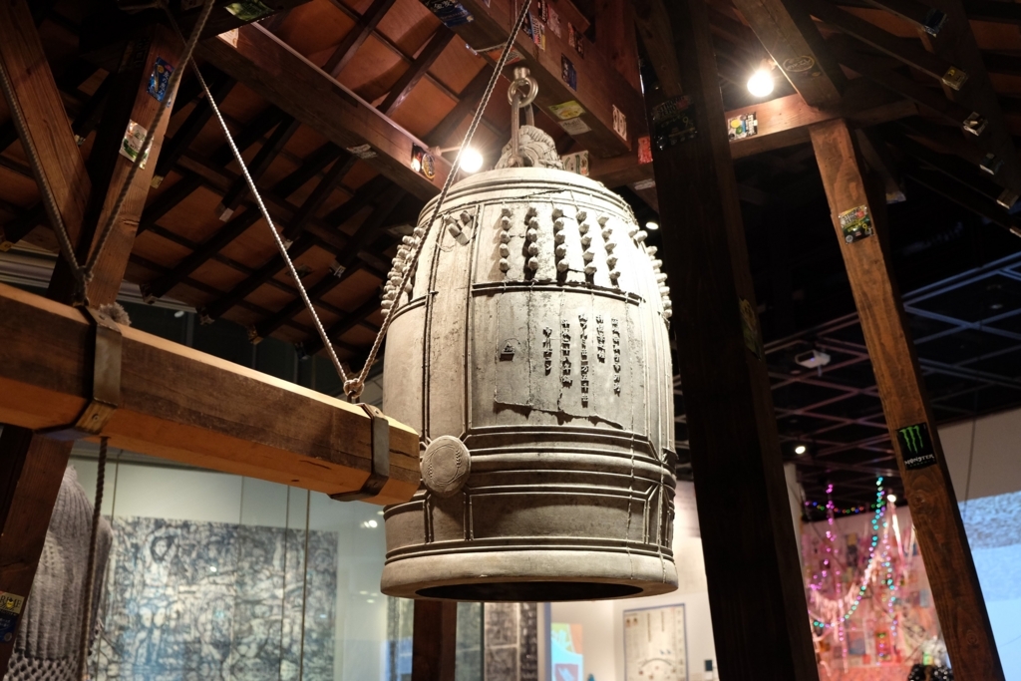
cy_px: 340
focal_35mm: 38
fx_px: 1078
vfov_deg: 35.1
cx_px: 510
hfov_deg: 50.7
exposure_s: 1/60
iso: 2000
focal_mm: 25.4
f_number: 3.2
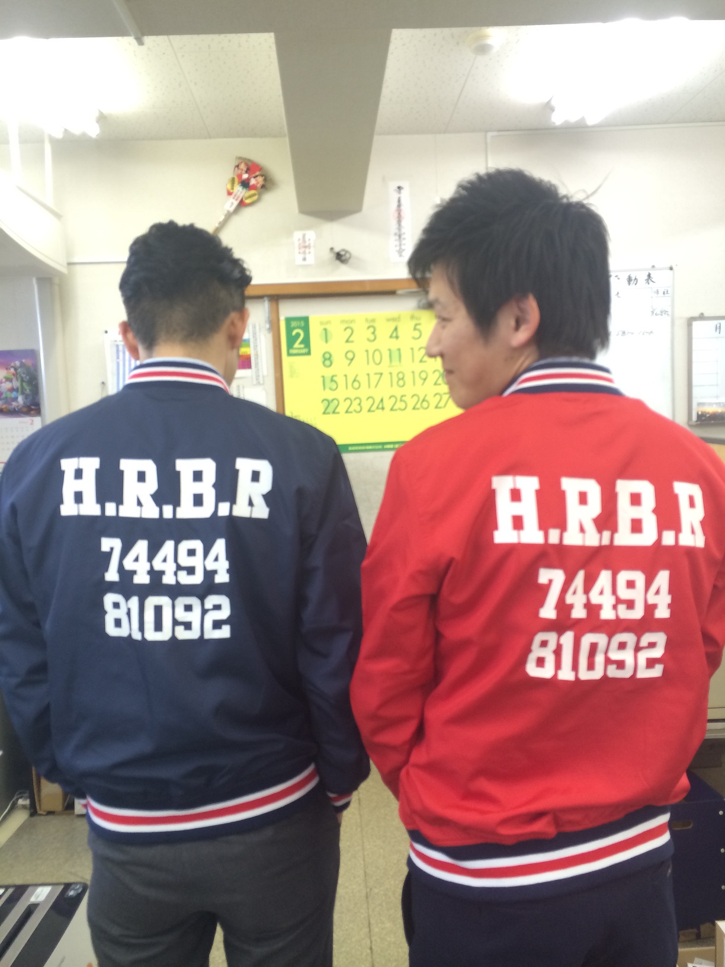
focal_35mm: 30
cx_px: 362
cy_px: 484
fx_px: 838
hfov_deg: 46.8
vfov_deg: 60.0
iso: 80
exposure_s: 1/30
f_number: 2.2
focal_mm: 4.12
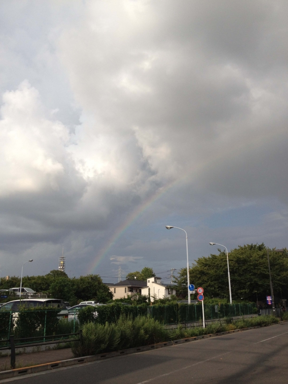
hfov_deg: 40.7
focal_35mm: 35
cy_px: 192
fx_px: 388
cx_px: 144
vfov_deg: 52.6
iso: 64
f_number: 2.4
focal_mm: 4.28
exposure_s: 1/2123
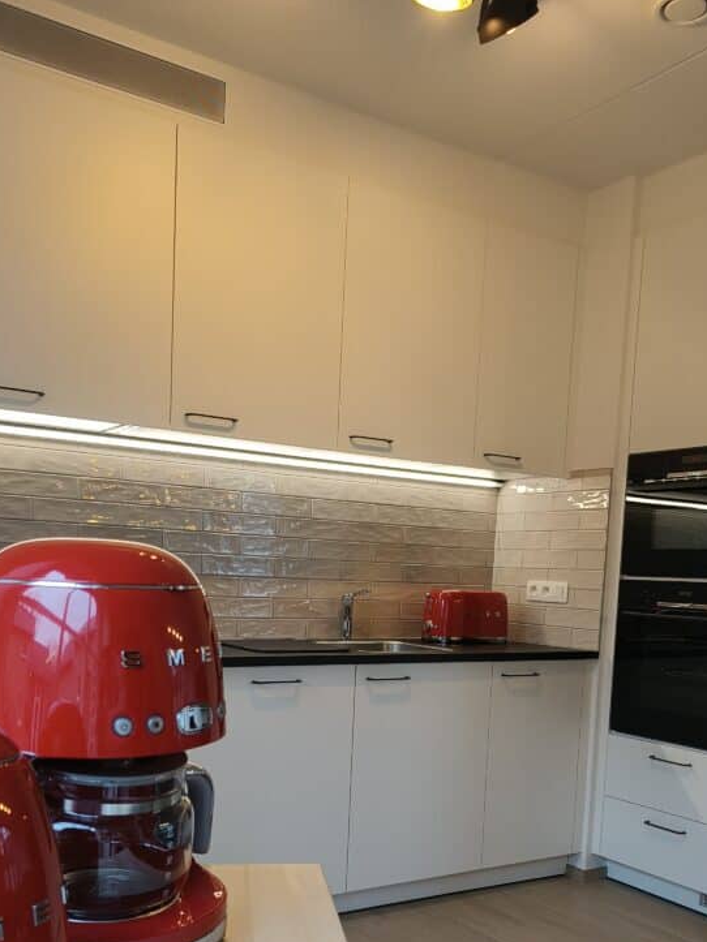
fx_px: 926
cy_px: 666
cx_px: 327
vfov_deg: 52.4
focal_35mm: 34
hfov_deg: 41.8
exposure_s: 1/100
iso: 160
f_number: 1.8
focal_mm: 5.59
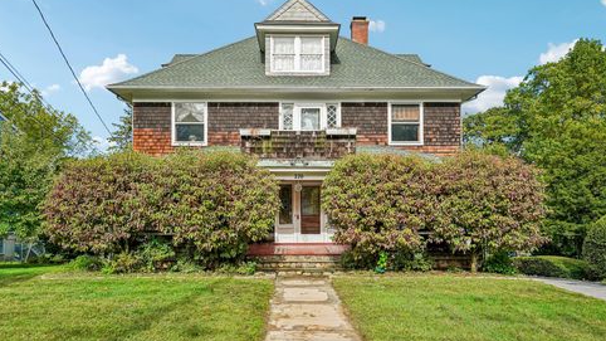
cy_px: 192
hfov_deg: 74.1
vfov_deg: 45.9
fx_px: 402
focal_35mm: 25
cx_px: 307
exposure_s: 1/200
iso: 125
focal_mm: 23
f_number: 8
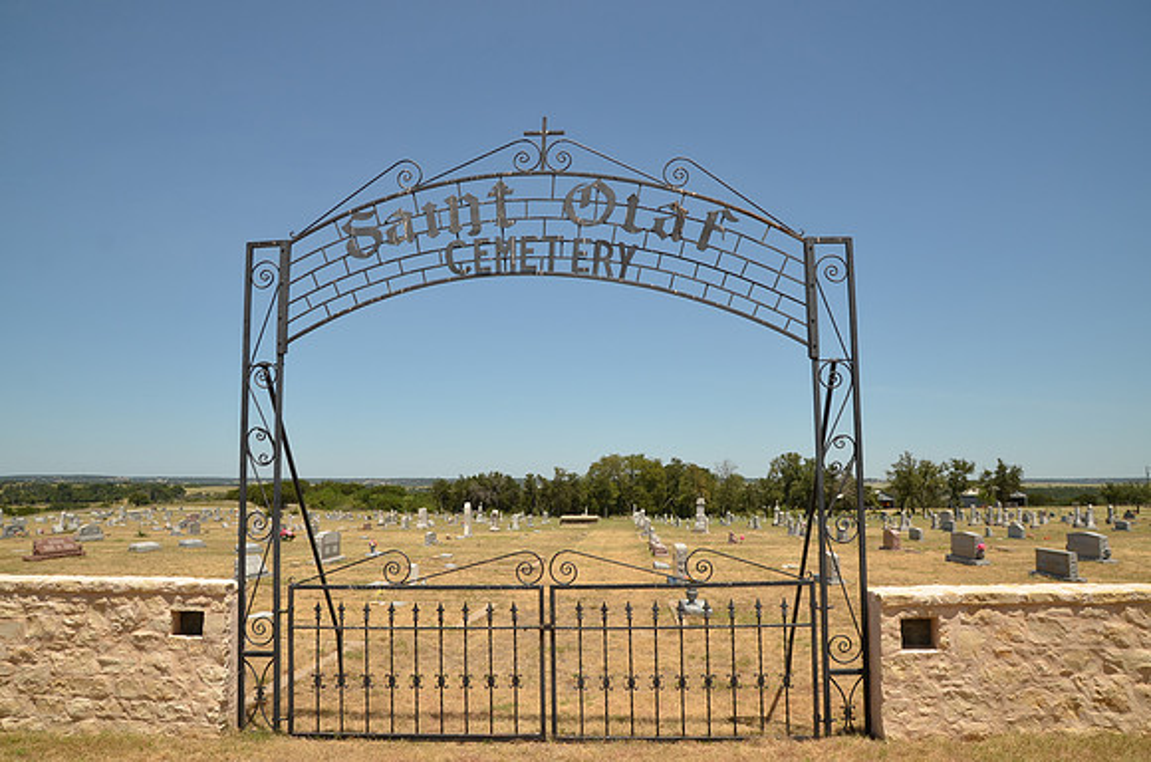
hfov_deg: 70.6
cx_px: 576
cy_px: 381
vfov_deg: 50.2
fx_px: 814
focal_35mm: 26
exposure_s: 1/200
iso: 200
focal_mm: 17
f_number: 7.1
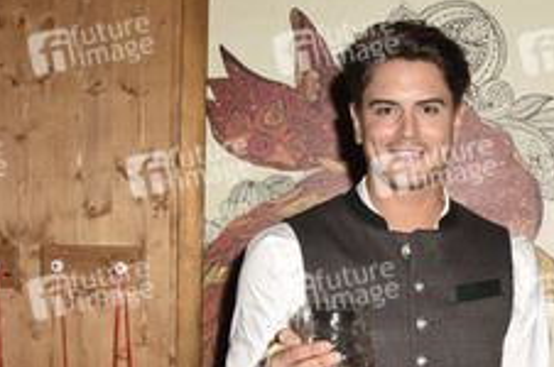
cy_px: 352
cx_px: 369
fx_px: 1014
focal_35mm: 66
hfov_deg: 30.3
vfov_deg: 20.0
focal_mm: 22
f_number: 6.3
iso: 100
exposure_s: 1/160
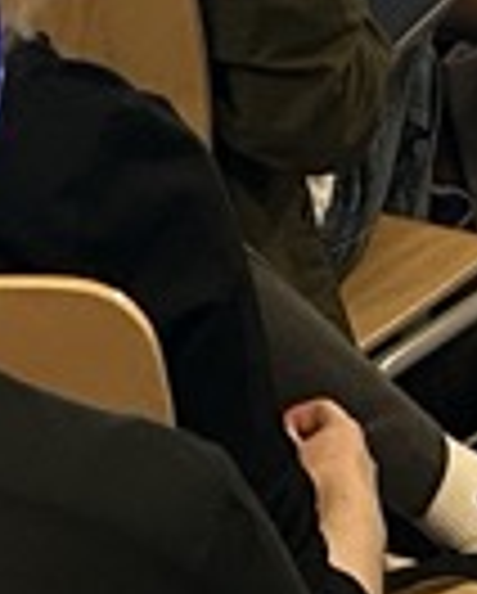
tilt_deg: -3.2
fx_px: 4331
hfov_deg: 6.3
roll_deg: +0.6
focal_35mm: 246
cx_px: -117
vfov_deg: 7.3
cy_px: -940
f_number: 1.5
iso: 200
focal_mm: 5.7
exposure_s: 1/60
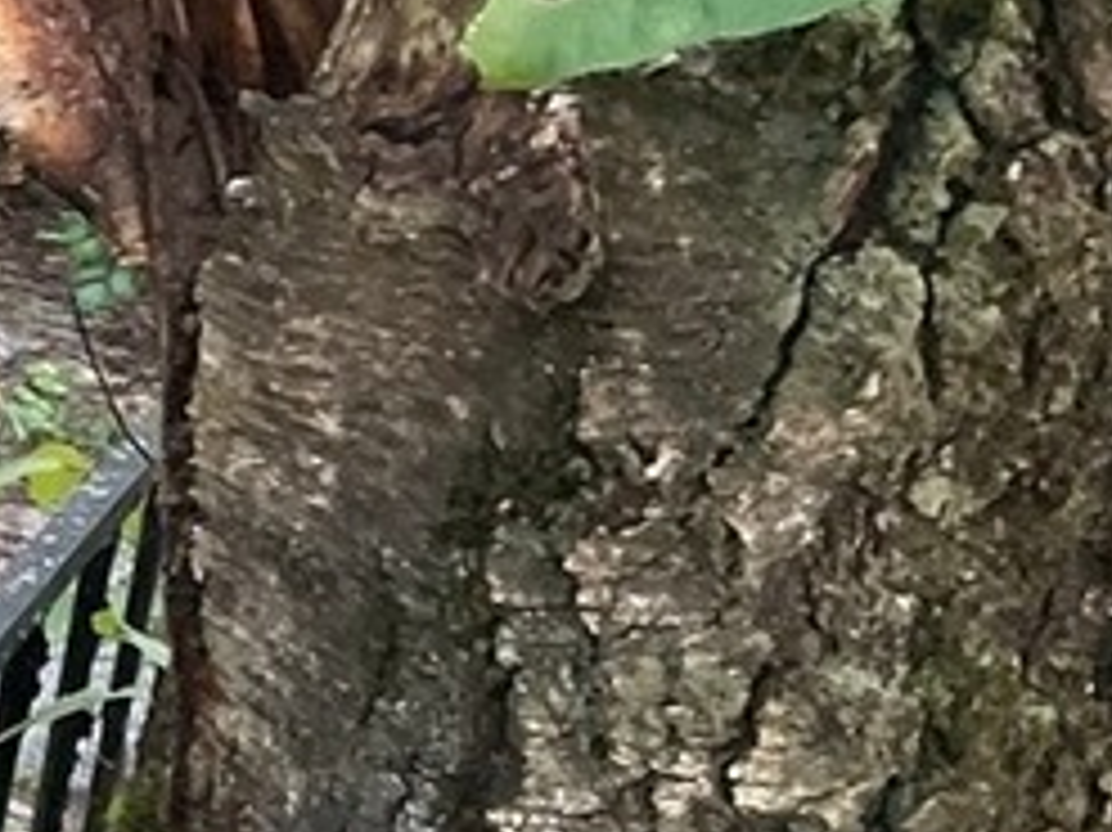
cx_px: -1022
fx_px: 3468
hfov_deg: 15.2
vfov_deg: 13.6
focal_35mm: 108
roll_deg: -4.0
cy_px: 99
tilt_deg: -15.4
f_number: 1.6
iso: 500
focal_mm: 4.2
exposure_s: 1/59
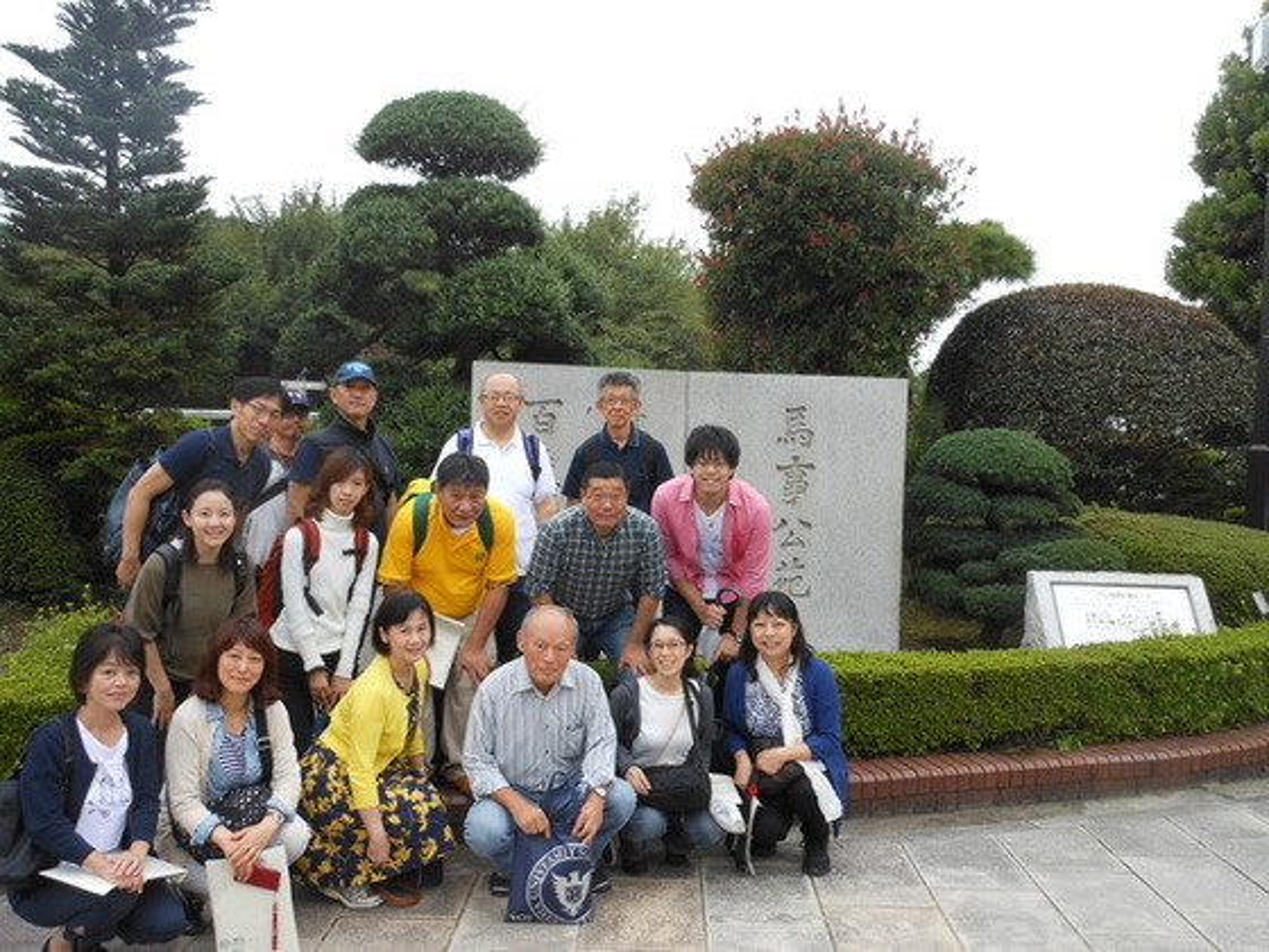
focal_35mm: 33
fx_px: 1210
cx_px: 634
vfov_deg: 42.9
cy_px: 476
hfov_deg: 55.4
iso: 80
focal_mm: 5.9
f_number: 4
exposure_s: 1/50
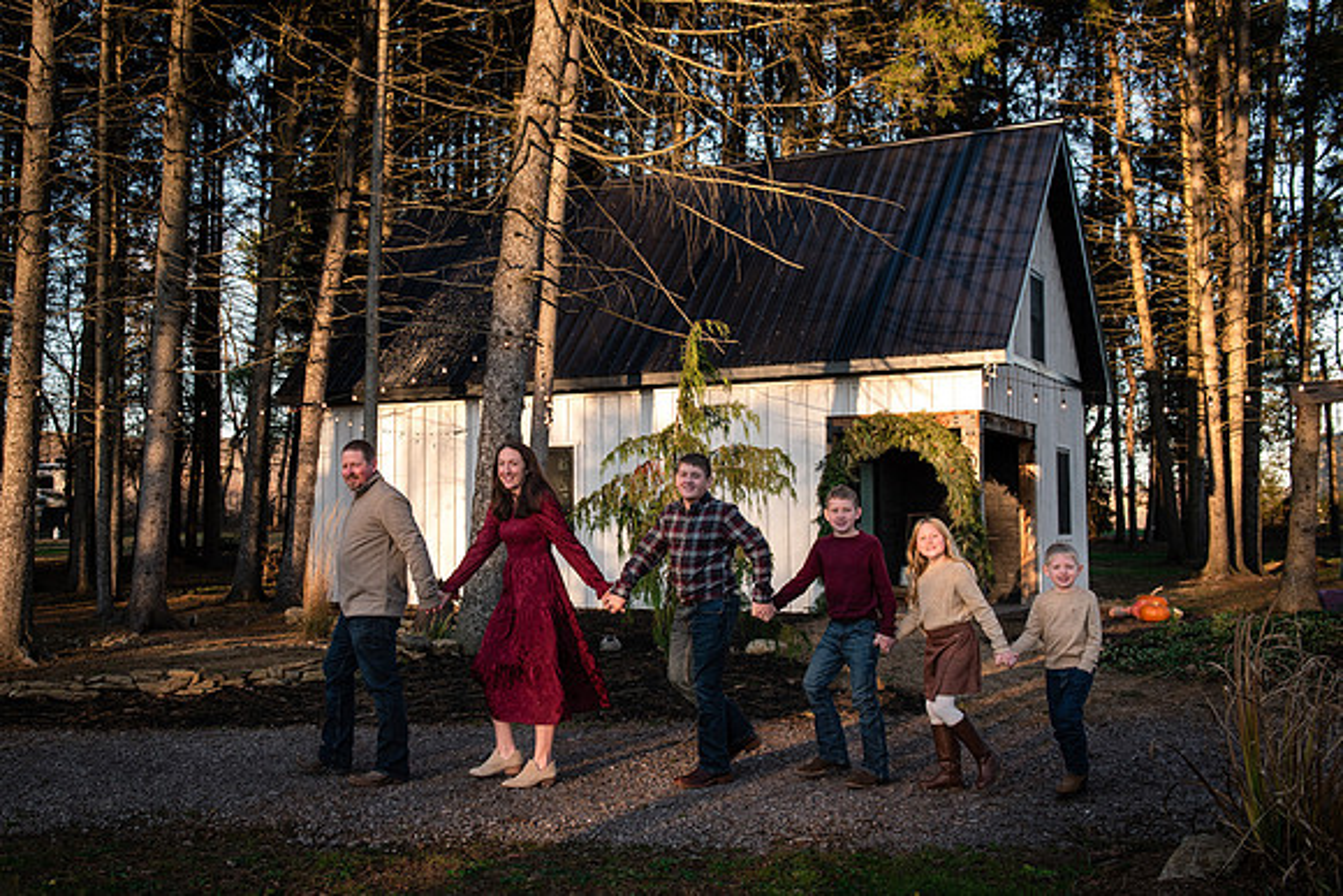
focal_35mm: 41
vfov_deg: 32.8
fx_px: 1524
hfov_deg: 47.3
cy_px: 435
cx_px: 544
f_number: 5
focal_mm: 34
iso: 400
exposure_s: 1/250
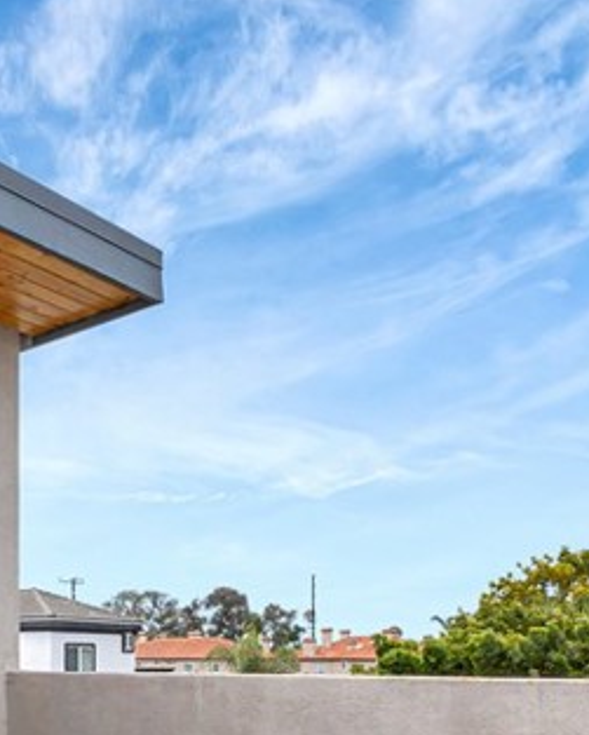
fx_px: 1001
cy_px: 649
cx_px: -115
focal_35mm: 46
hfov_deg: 28.6
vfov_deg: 37.8
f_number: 8
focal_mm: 10
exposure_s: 1/320
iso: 125
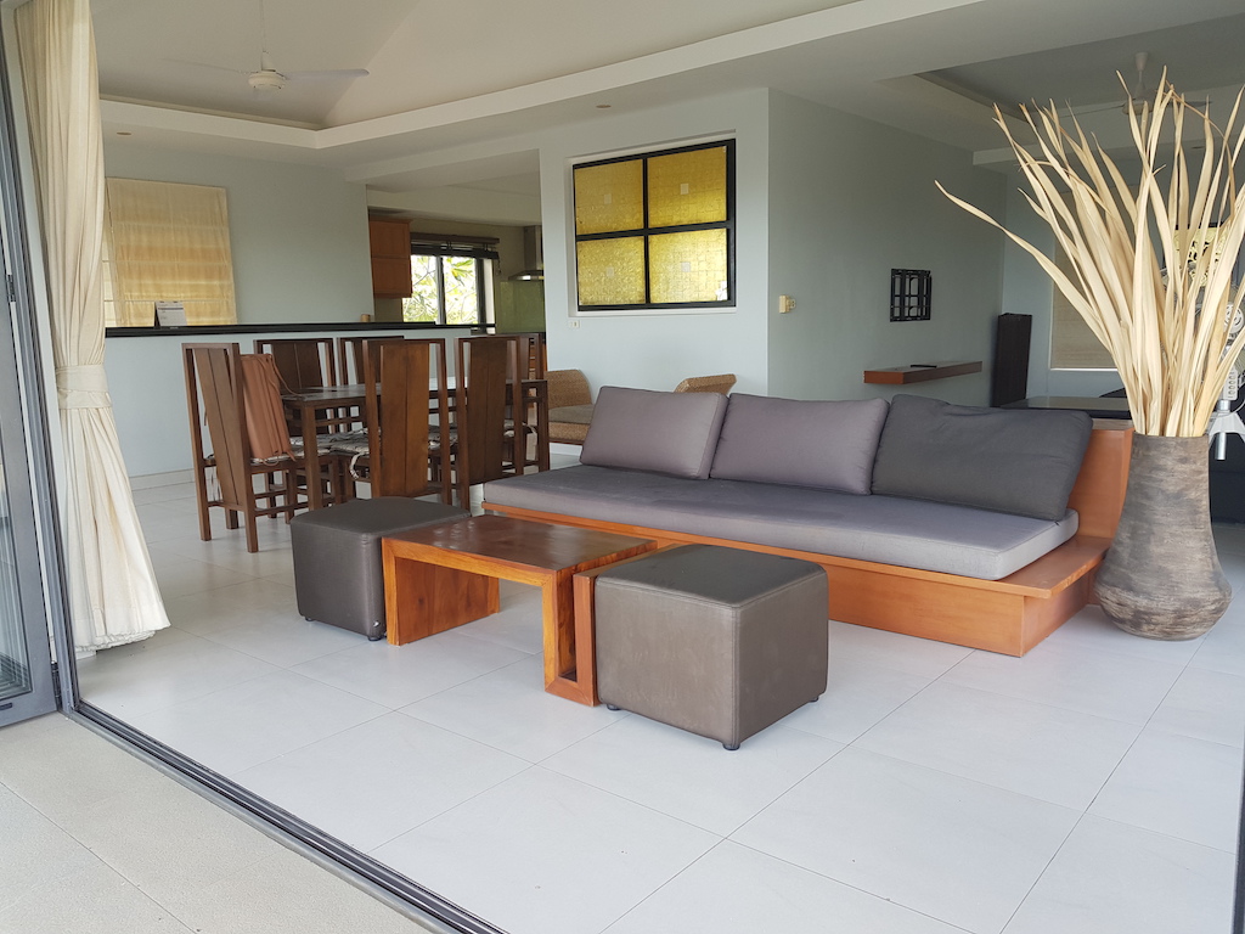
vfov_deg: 53.1
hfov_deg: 67.3
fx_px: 935
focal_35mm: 26
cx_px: 622
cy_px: 467
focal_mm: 4.3
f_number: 1.7
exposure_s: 1/108
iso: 40
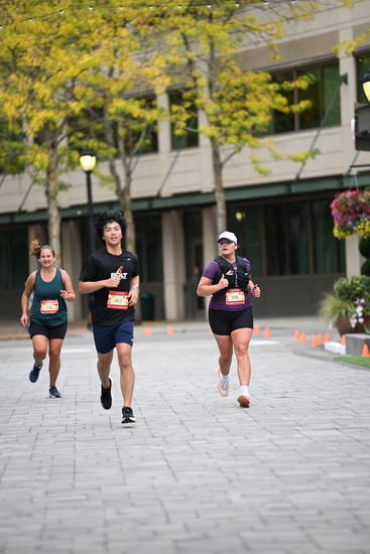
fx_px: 3081
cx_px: 185
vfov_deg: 10.3
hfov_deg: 6.9
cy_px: 277
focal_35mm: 200
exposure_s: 1/2000
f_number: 2.8
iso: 640
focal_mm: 200
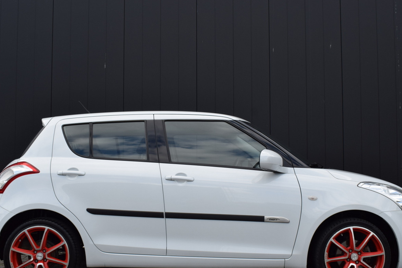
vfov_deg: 31.1
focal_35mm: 43
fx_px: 480
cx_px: 196
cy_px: 150
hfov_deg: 45.4
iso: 200
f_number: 8
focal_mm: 24
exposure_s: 1/250
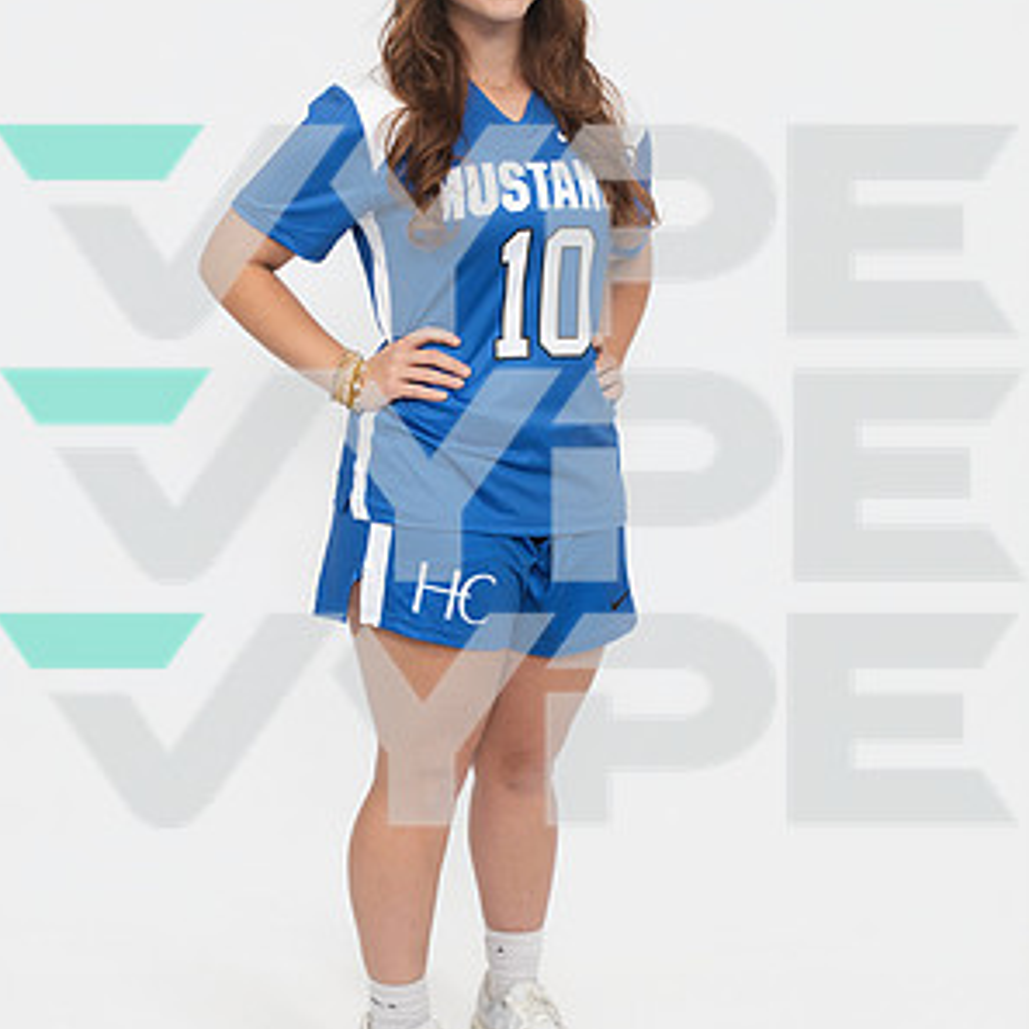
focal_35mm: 54
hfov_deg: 31.6
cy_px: 478
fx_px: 1816
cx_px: 513
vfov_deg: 31.6
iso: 320
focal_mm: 42
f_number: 8
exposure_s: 1/250
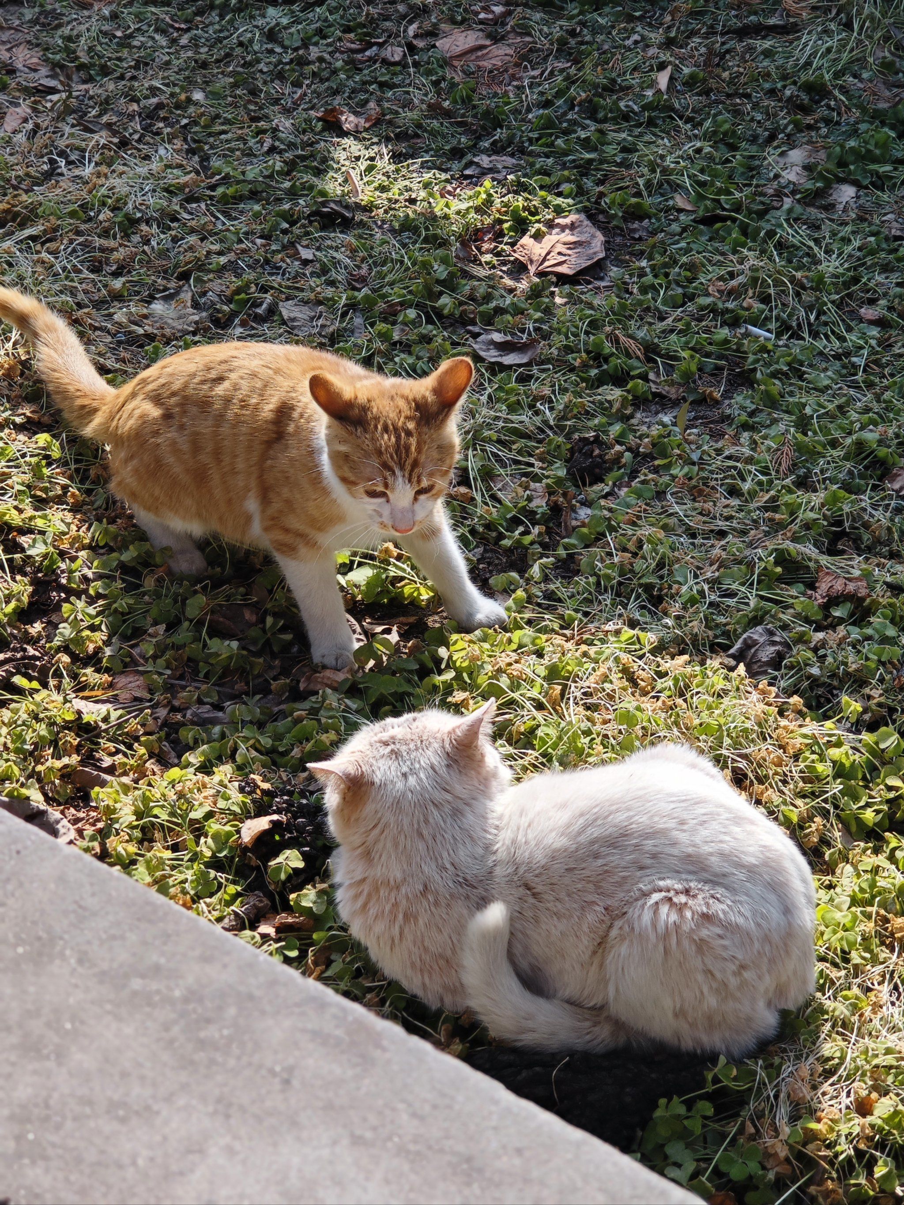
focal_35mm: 75
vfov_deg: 26.0
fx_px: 2612
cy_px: 602
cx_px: 452
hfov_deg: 19.6
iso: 50
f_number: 2
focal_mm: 7.06
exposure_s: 1/667
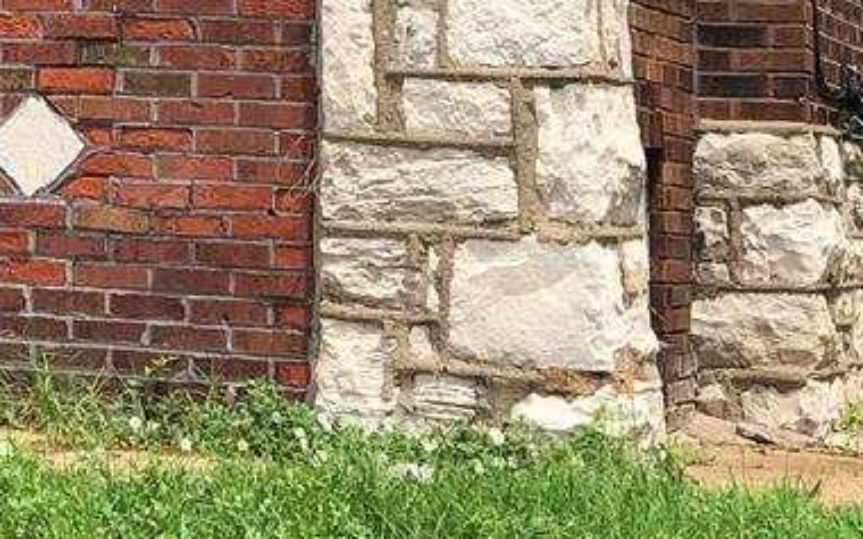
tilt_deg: +10.8
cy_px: -364
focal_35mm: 125
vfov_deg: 10.0
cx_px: -166
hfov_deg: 16.1
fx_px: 2938
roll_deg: -2.5
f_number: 1.8
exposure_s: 1/1215
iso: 20
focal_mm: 3.99
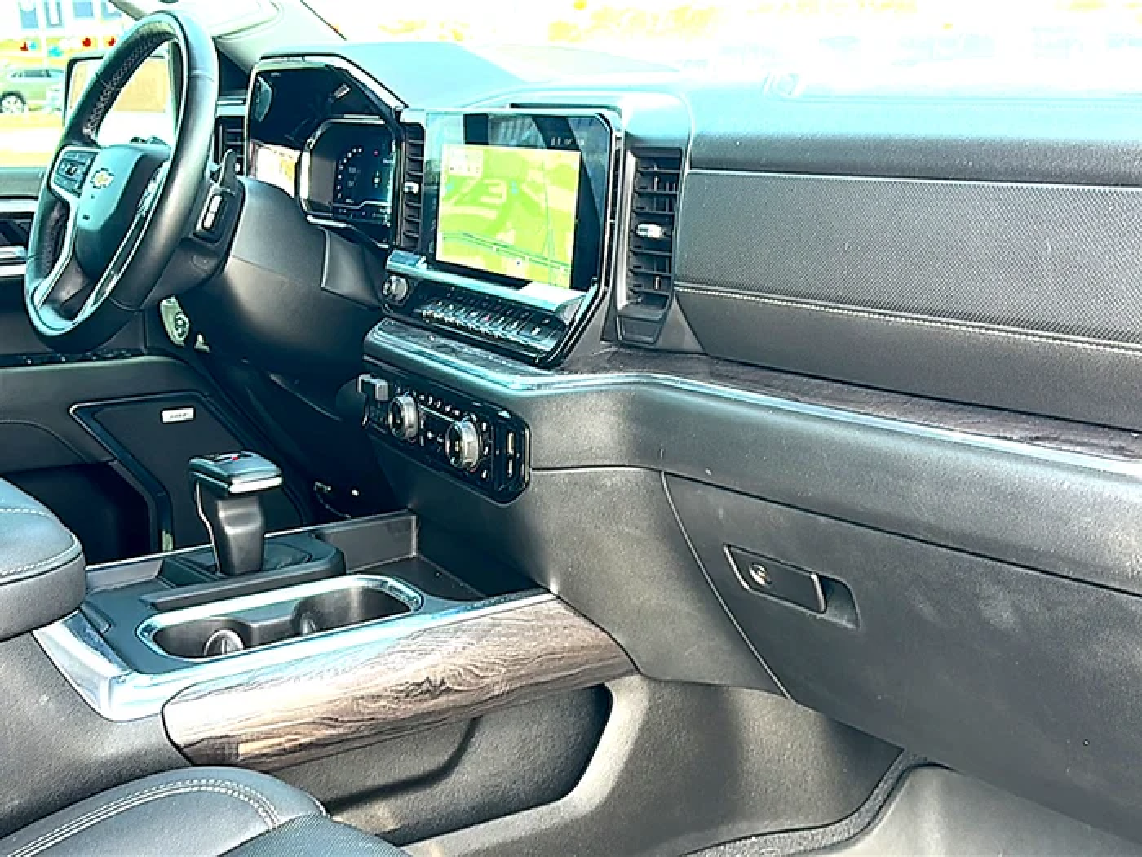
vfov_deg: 37.7
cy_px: 428
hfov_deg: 49.0
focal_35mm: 38
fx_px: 1254
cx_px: 571
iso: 64
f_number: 1.78
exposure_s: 1/95
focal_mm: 6.86
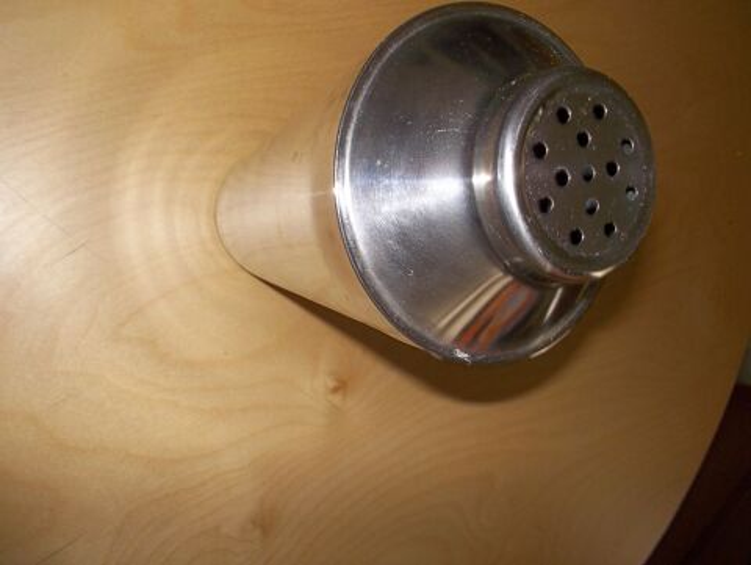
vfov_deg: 48.3
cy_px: 282
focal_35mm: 29
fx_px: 630
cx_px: 376
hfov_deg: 61.6
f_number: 3.3
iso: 80
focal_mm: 4.1
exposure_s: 1/30
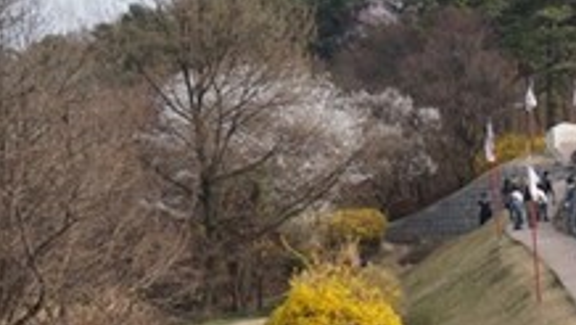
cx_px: 661
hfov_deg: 17.0
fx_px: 1849
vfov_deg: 9.8
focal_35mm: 121
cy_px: 433
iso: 100
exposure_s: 1/200
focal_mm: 28
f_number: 6.3
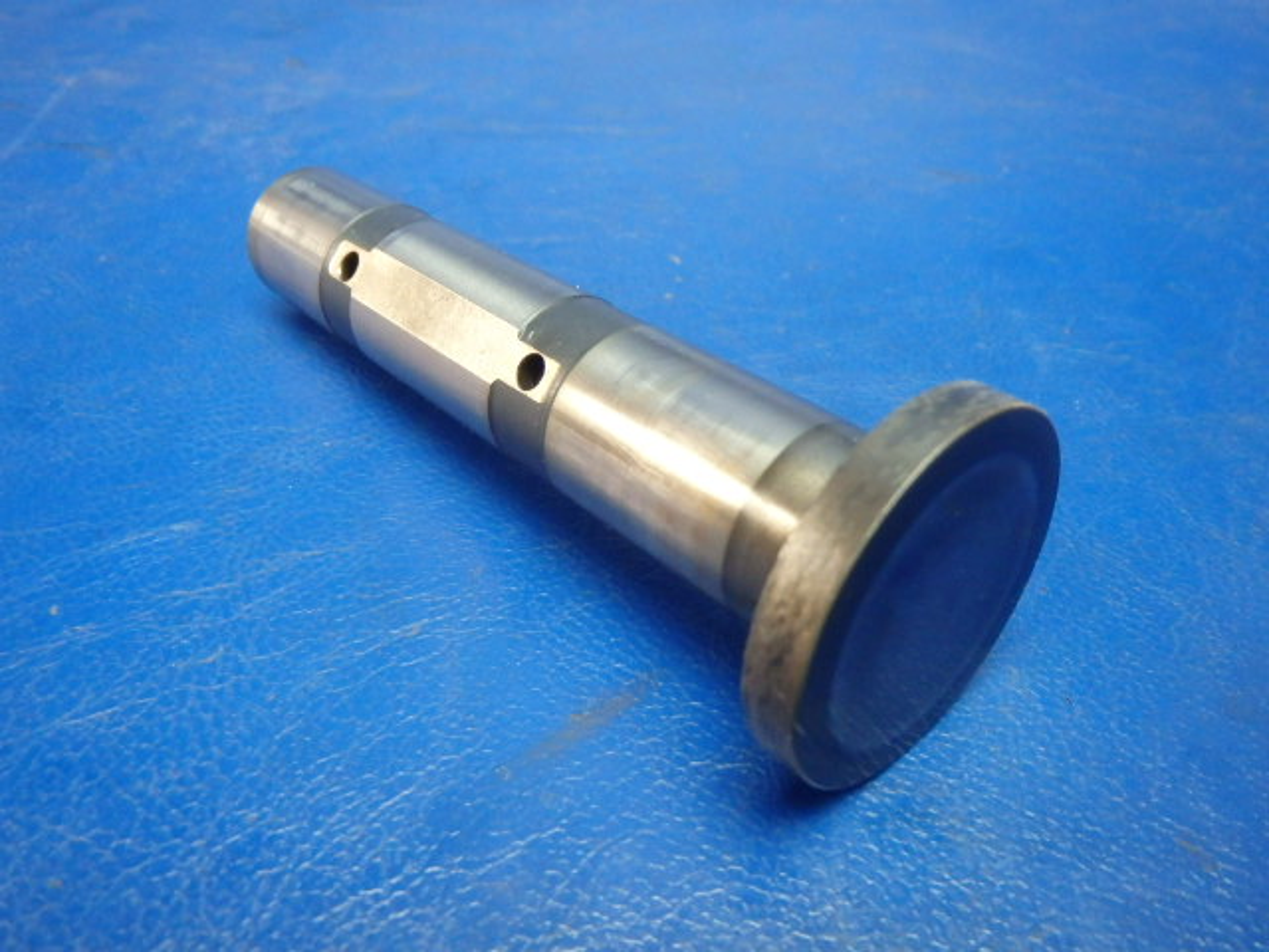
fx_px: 1026
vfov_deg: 49.7
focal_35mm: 28
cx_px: 634
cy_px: 476
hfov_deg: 63.4
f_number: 3.9
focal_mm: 5
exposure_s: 1/40
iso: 800
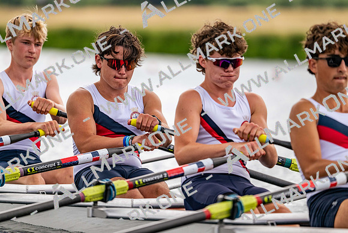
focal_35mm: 400
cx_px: 174
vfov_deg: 3.4
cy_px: 116
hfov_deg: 5.2
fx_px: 3867
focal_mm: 400
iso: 450
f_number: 4.5
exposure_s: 1/2500
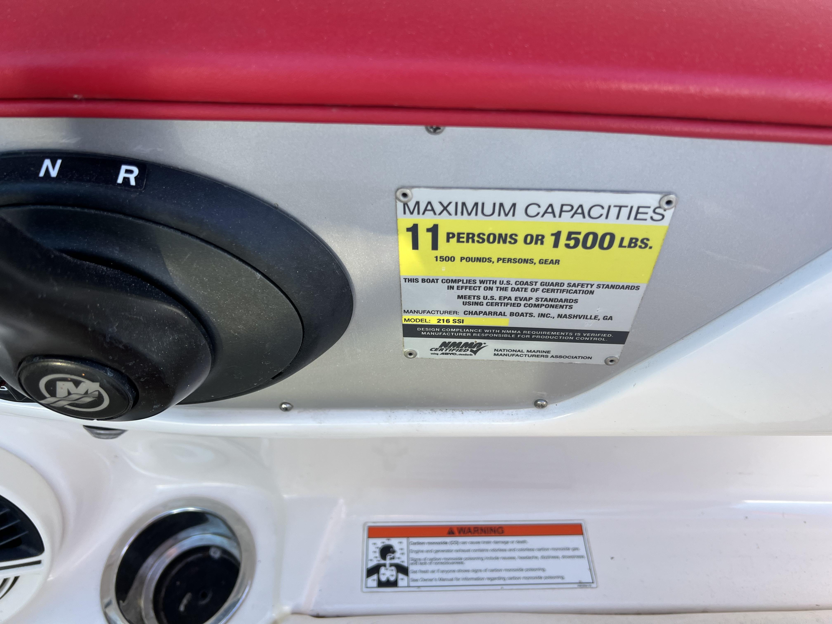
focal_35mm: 26
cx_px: 416
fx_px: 625
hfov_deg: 67.3
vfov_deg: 53.1
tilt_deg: -49.9
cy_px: 312
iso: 50
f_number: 1.5
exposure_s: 1/387
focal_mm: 5.7
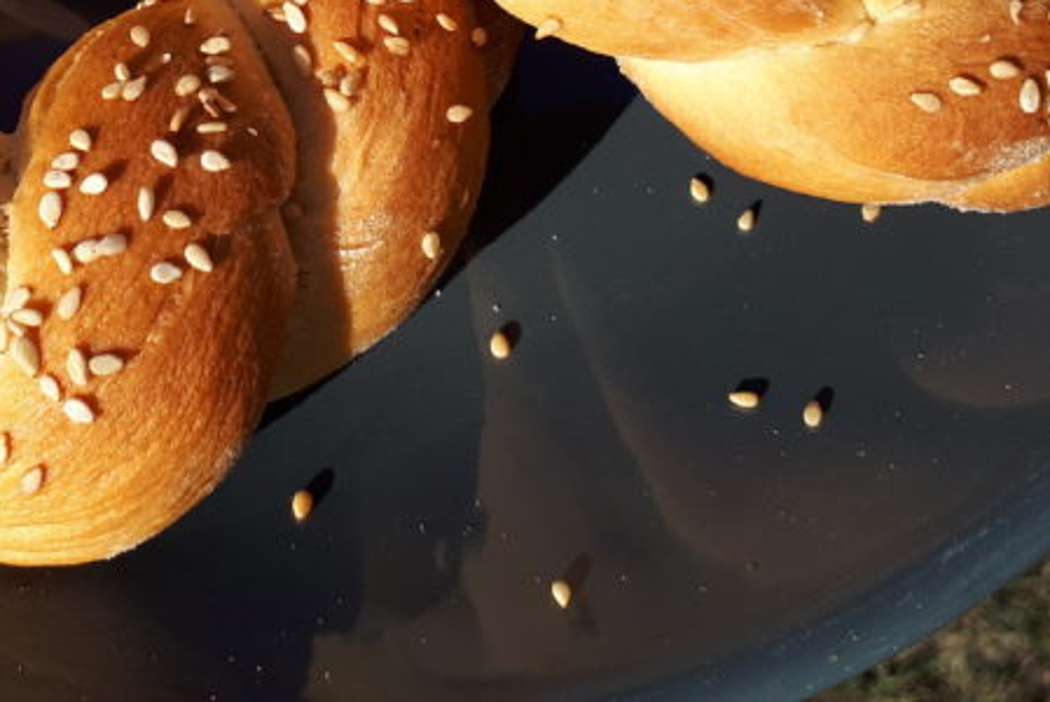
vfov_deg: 20.0
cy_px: -140
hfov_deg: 30.8
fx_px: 1868
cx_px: 257
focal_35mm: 64
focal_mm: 3.6
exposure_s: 1/1189
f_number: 1.9
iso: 40
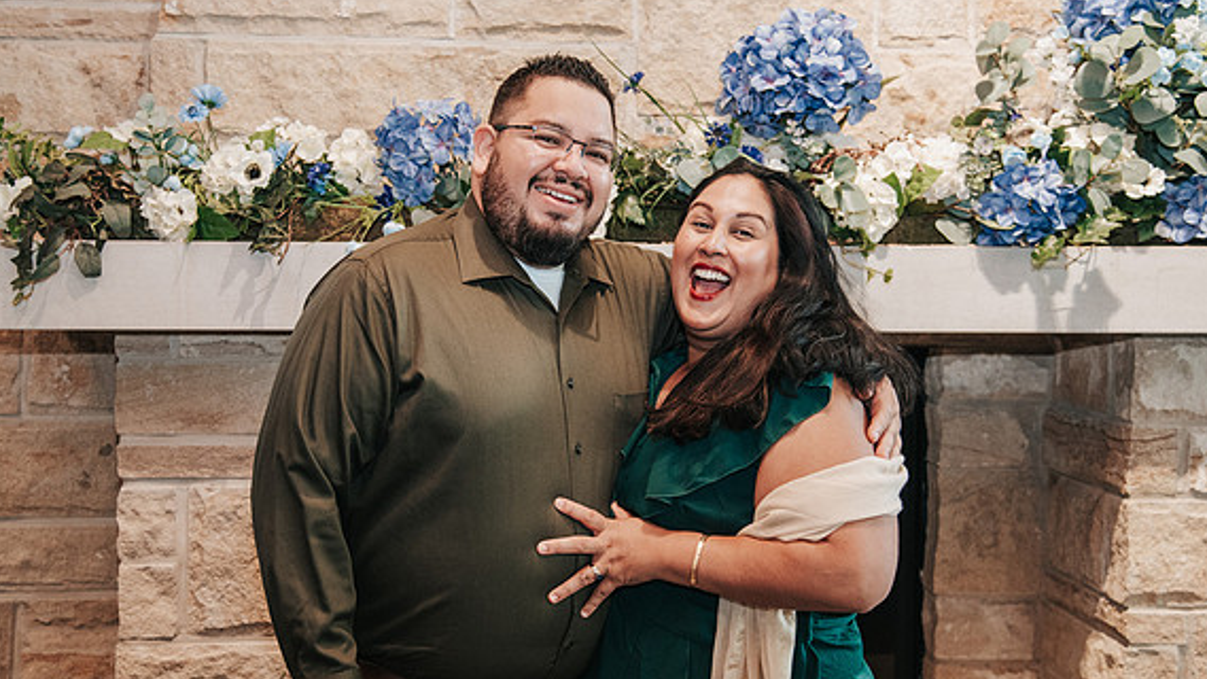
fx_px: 1440
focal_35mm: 45
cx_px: 554
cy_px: 347
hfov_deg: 45.4
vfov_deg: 26.5
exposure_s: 1/60
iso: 2800
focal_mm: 38
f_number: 4
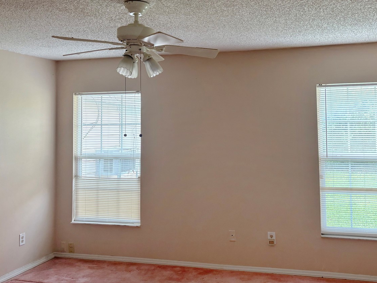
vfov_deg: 38.4
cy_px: 104
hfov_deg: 49.6
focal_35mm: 37
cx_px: 239
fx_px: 403
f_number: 1.6
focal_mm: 5.96
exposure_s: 1/60
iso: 160
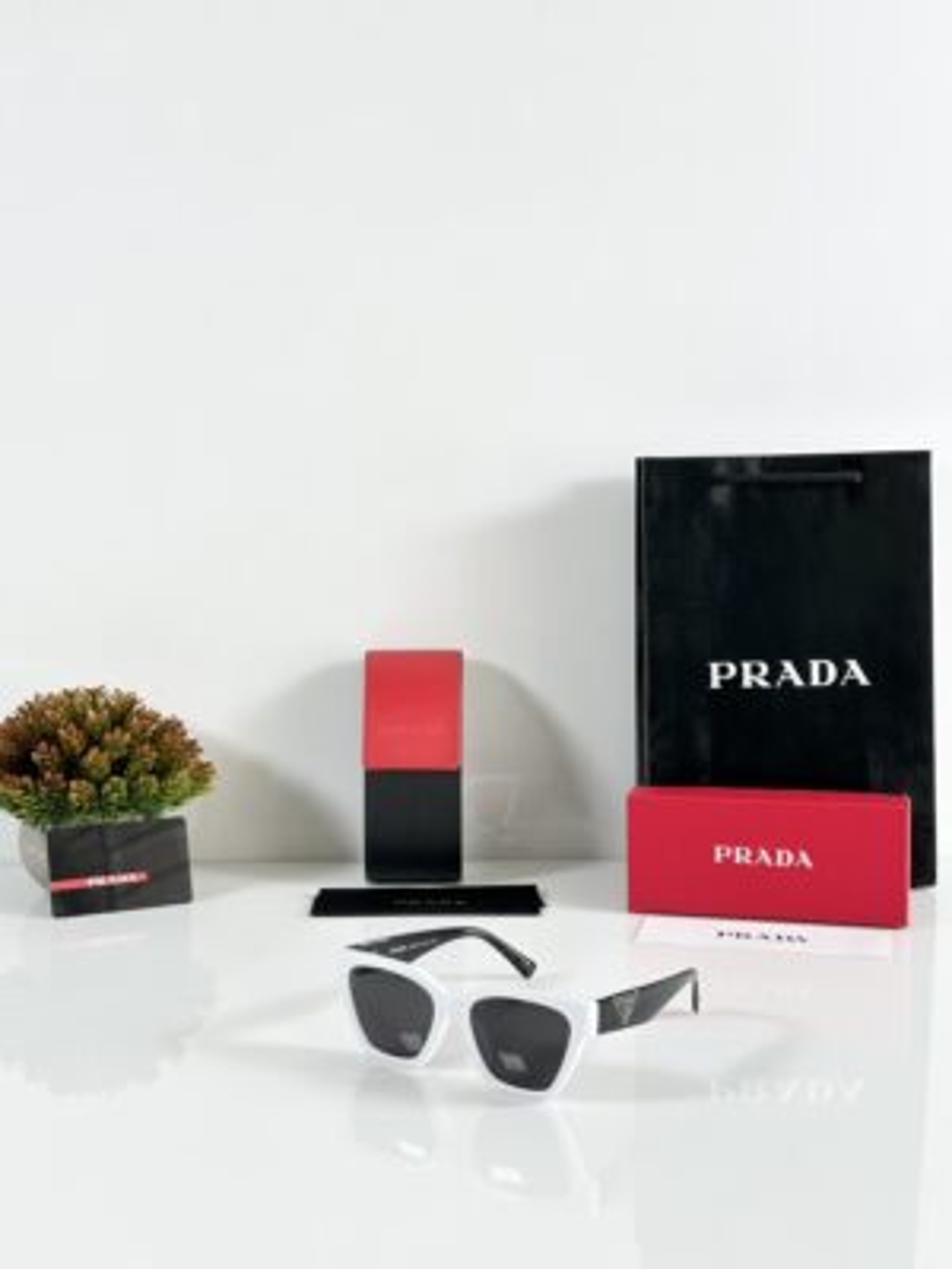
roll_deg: -0.1
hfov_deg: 30.3
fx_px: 1760
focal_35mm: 48
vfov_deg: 39.7
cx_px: 476
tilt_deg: -6.9
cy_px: 634
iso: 50
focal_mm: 6.86
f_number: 1.78
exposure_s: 1/121
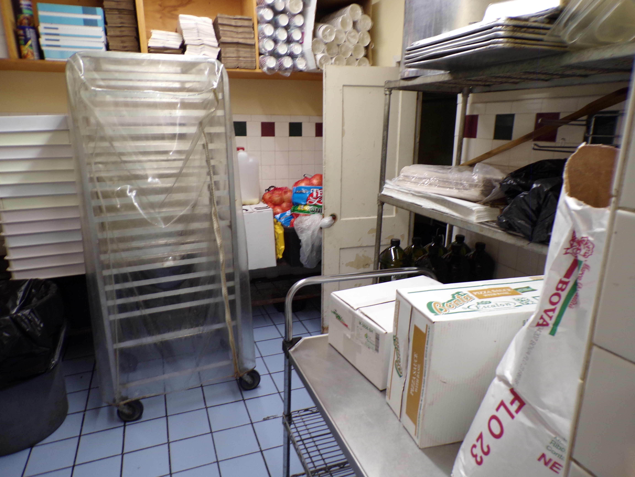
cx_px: 318
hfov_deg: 71.6
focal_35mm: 24
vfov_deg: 56.8
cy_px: 238
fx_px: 440
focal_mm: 4.3
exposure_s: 1/34
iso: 110
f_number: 3
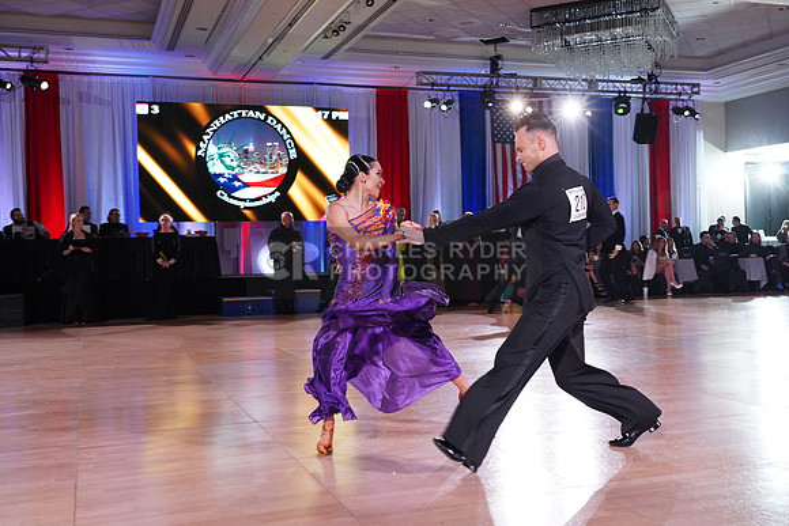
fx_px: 811
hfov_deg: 51.9
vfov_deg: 36.0
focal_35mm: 37
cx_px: 394
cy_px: 263
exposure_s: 1/160
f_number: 5.6
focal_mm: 37
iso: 1600
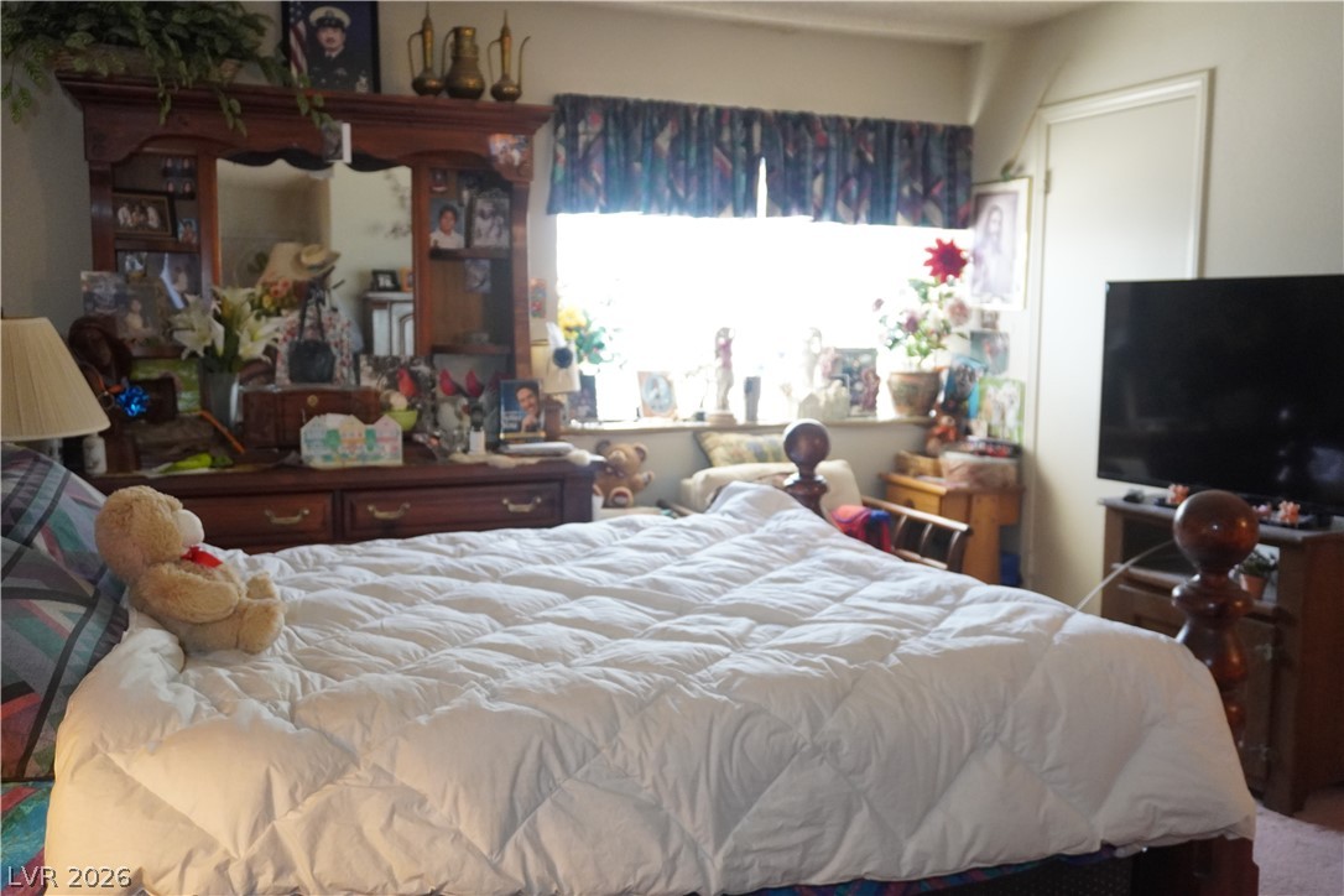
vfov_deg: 41.7
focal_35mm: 32
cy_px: 448
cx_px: 672
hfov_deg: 59.5
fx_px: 1176
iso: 2500
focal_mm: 21
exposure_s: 1/160
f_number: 4
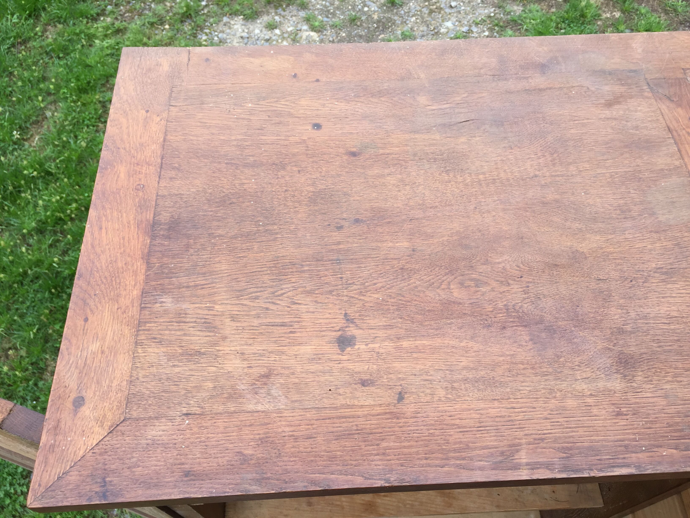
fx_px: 578
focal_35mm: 29
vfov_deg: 48.2
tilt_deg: -60.5
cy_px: 259
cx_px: 345
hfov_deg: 61.7
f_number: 2.2
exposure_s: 1/202
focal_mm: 4.15
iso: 32
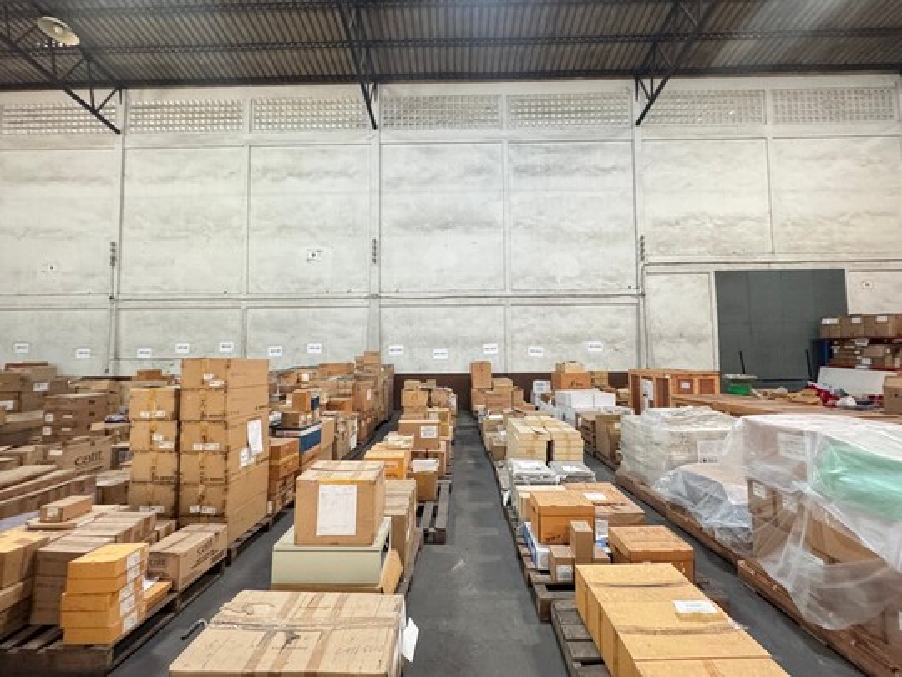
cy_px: 338
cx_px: 451
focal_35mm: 14
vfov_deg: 85.7
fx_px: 365
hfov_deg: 102.1
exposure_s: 1/60
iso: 800
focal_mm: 2.22
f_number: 2.2
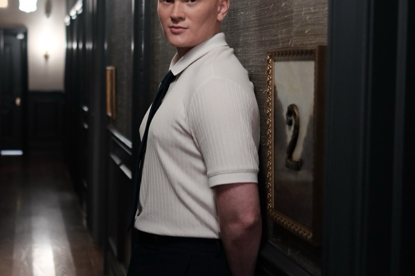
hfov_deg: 30.0
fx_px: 772
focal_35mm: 67
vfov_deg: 20.3
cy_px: 117
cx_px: 167
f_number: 1.4
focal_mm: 23
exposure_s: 1/125
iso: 640
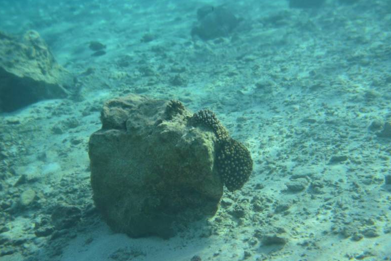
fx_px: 532
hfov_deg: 40.3
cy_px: 132
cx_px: 196
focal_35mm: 49
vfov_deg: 27.5
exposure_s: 1/800
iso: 250
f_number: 3.5
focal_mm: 48
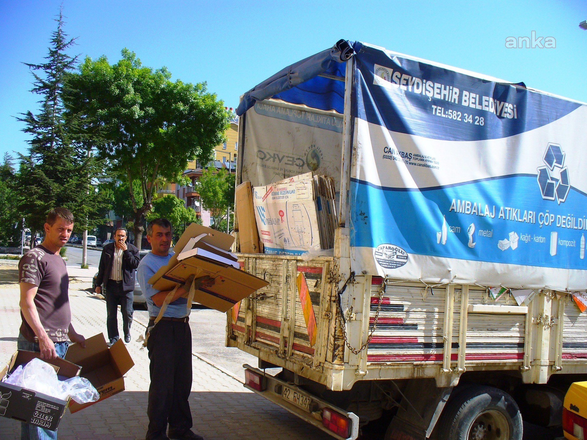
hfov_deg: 50.1
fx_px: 627
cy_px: 220
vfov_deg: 38.7
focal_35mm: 37
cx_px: 294
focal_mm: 6.1
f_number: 5.6
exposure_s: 1/320
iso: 80
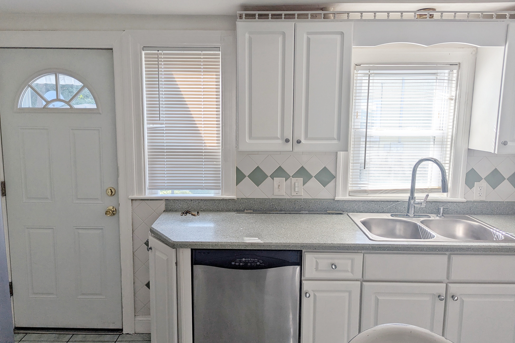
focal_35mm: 26
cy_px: 173
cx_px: 247
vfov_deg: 49.5
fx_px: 372
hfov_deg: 69.4
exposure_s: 1/225
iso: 44
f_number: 1.85
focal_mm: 6.81
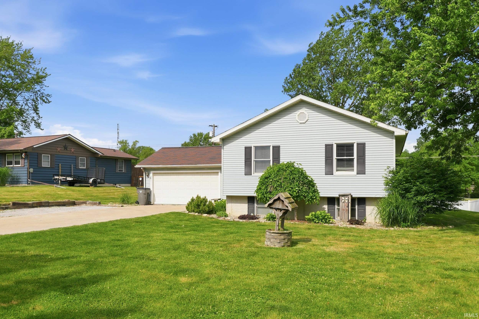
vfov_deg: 43.6
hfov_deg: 61.9
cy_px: 160
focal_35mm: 30
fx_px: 399
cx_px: 240
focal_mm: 20
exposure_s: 1/800
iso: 100
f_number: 5
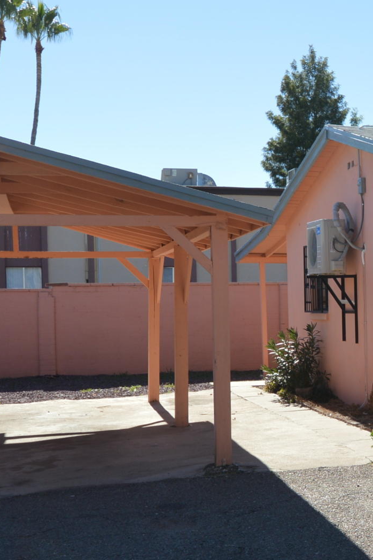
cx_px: 473
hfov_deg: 19.6
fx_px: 1001
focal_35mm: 64
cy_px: 328
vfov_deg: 31.2
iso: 100
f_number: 7.1
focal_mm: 15
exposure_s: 1/200
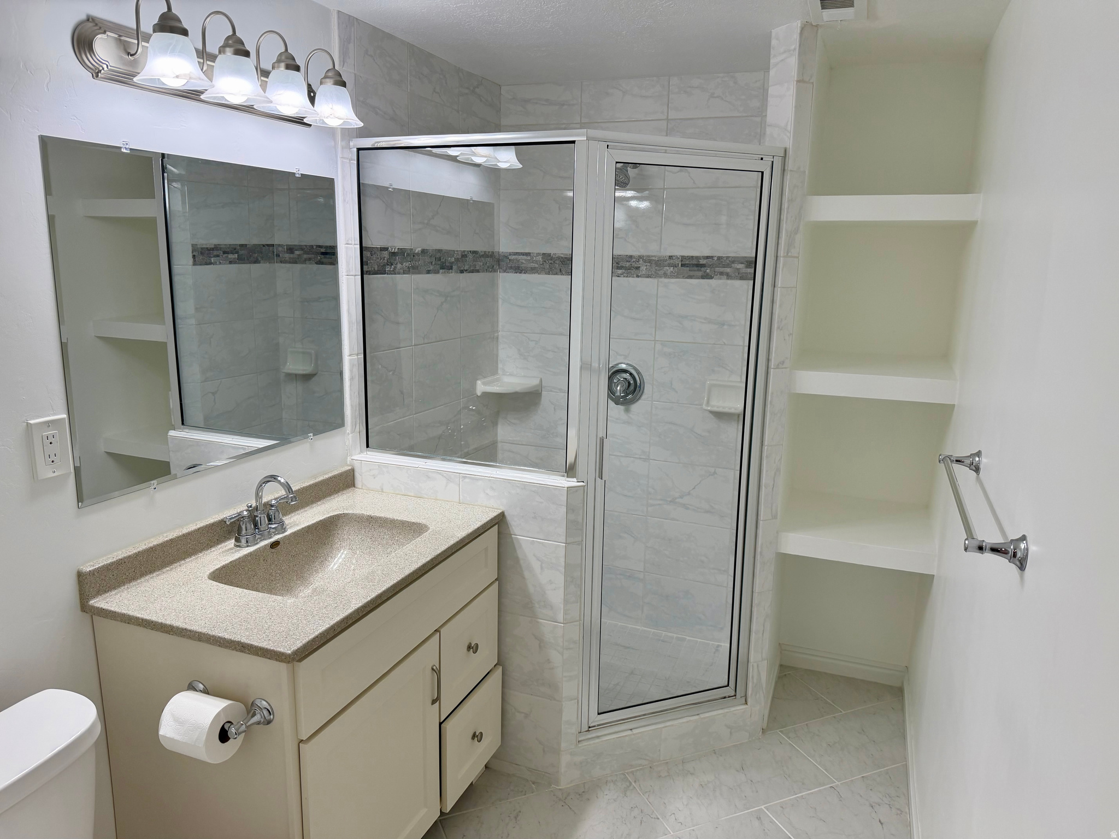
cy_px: 420
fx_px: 776
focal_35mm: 24
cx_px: 560
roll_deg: -1.2
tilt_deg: -11.9
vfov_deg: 56.8
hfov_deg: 71.6
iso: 100
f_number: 1.78
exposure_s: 1/197
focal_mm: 6.76
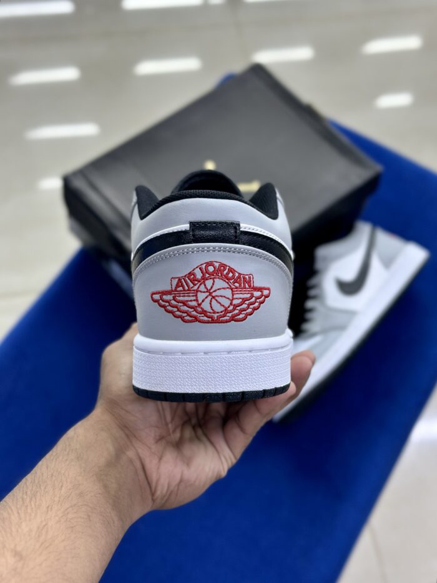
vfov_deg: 39.7
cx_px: 218
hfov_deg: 30.3
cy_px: 292
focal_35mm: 48
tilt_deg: -60.1
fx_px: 808
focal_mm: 6.86
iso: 100
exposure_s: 1/100
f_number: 1.78
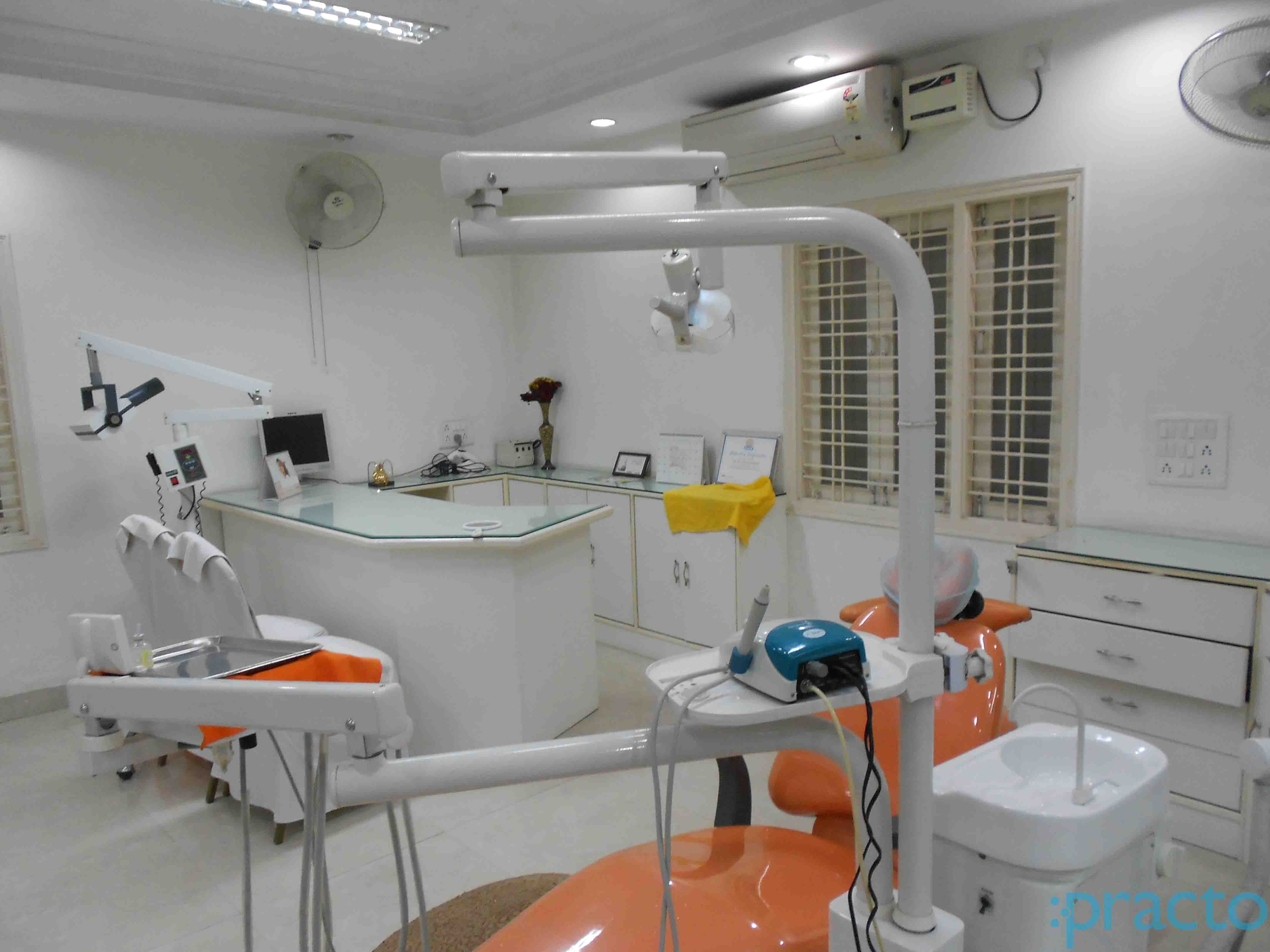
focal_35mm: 26
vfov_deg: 53.1
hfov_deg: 67.3
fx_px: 954
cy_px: 476
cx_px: 635
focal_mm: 4.6
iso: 250
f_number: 3.2
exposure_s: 1/30
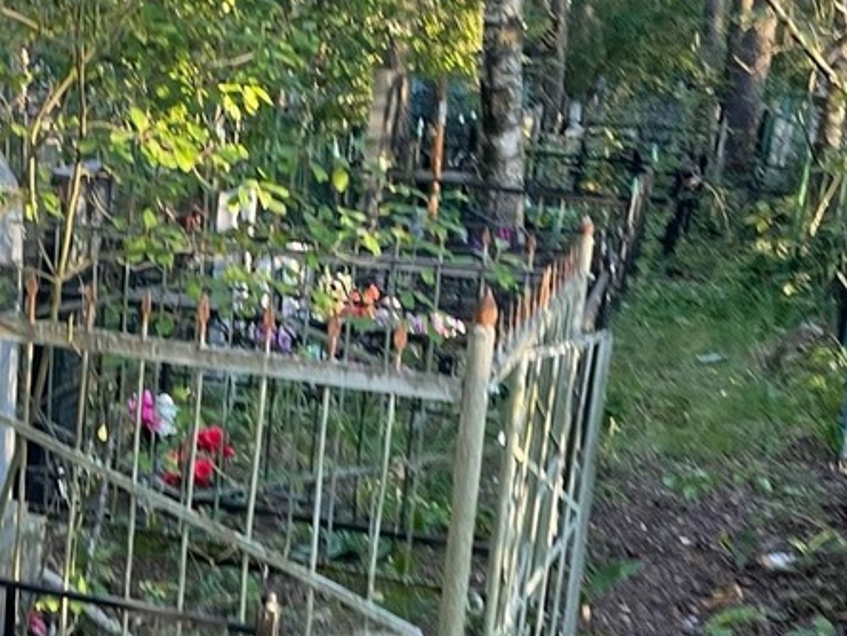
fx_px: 1468
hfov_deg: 31.0
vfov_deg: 24.3
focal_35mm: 60
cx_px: 114
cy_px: 432
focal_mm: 4.2
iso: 125
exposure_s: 1/67
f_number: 1.6
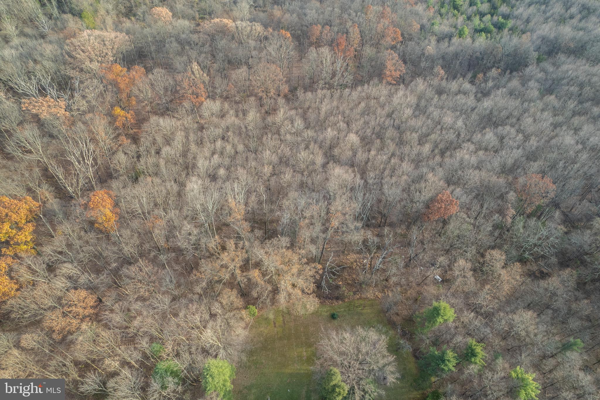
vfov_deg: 57.2
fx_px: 367
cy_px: 200
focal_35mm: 22
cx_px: 300
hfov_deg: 78.6
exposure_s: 1/160
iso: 100
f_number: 2.8
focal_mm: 8.38
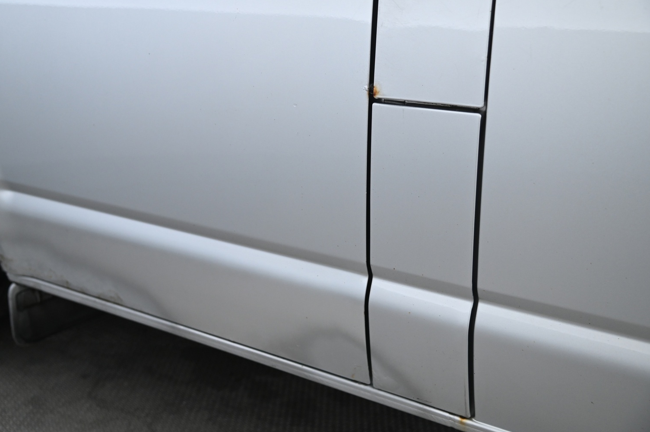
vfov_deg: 32.6
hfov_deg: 47.4
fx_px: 740
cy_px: 207
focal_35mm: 41
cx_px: 306
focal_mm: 38
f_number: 4
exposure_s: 1/50
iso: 2000
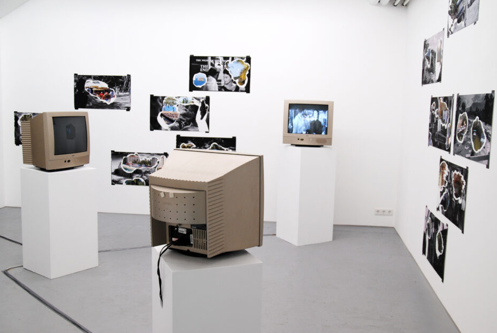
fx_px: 477
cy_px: 161
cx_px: 261
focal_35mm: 35
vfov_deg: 38.4
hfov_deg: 55.0
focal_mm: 21
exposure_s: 1/60
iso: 200
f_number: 4
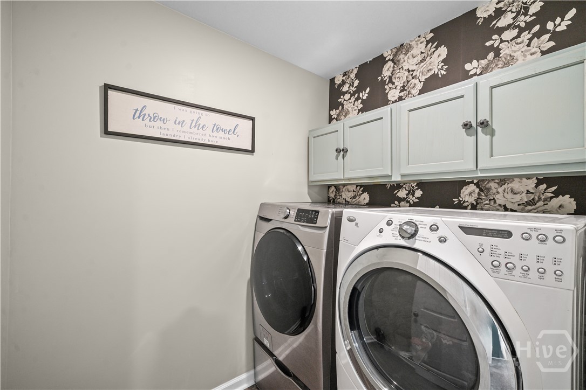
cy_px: 195
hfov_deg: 100.4
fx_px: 244
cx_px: 293
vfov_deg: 77.3
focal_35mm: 15
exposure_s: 1/30
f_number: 8
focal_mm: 15
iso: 12800
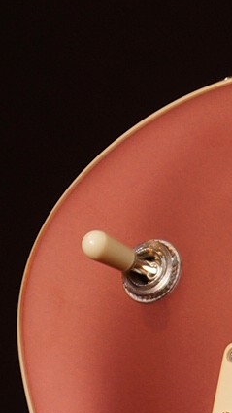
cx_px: 342
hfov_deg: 2.0
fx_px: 6640
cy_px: 620
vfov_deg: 3.5
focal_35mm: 607
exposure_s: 1/13
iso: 100
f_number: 5.6
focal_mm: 60
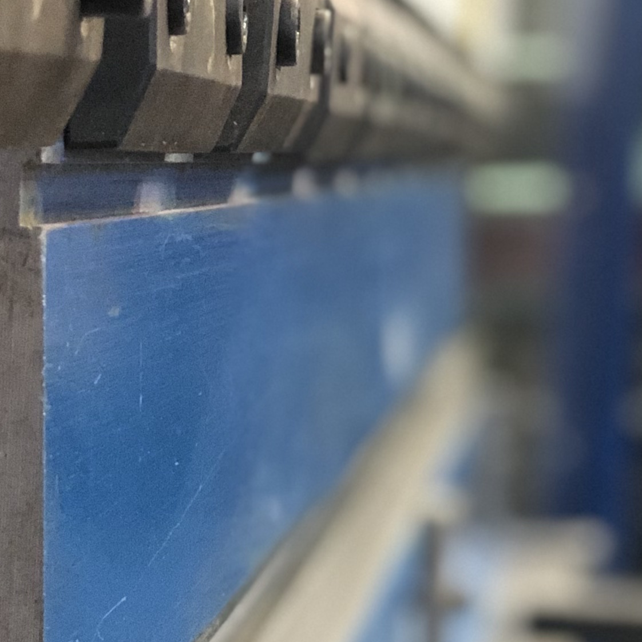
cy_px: 1078
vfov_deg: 9.3
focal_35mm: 181
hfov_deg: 9.6
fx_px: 3798
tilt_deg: -13.8
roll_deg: -0.1
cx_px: 78
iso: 250
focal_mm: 6.6
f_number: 2.8
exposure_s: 1/30
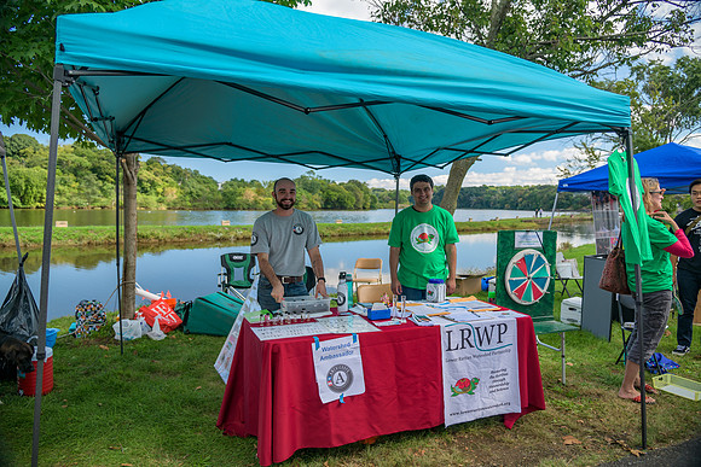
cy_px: 234
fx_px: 467
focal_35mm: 24
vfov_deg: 53.2
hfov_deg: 73.7
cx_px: 350
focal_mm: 24
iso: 160
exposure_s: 1/250
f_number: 4
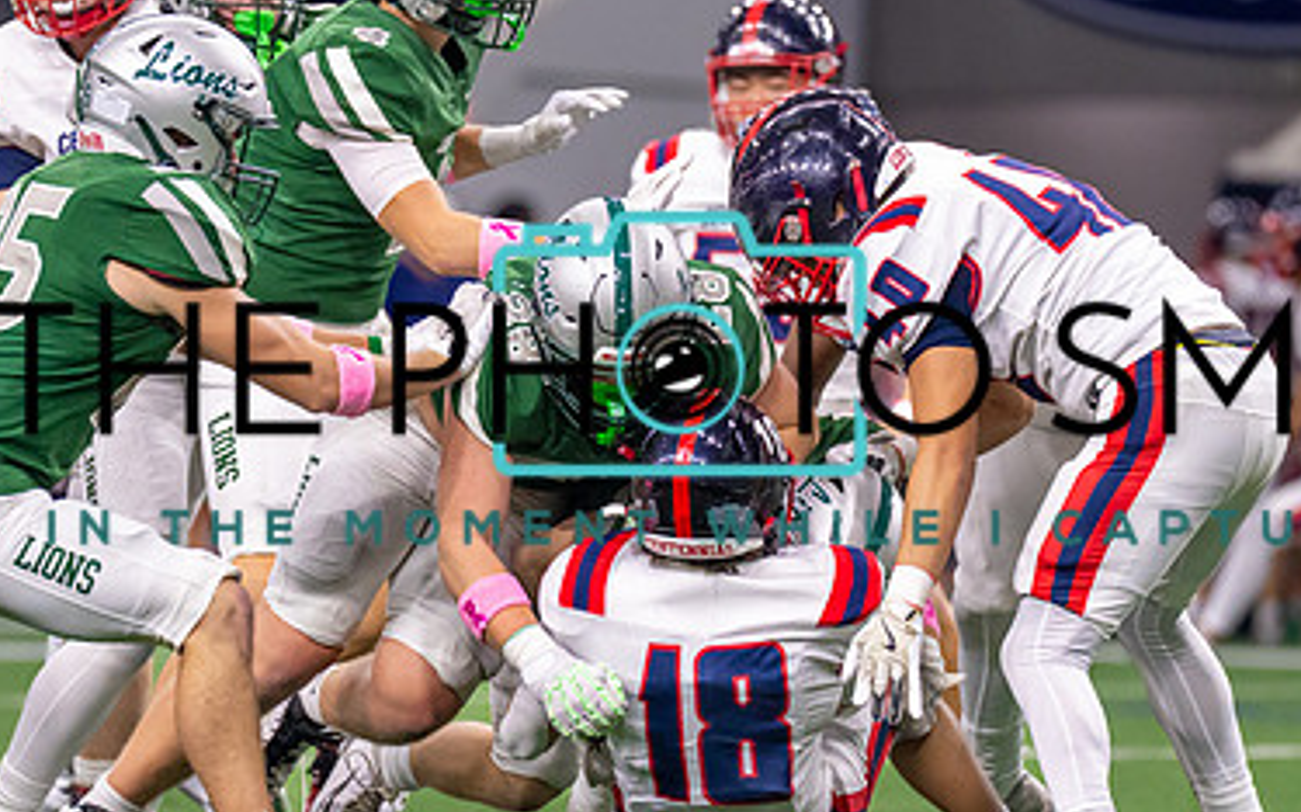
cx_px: 547
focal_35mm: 432
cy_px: 362
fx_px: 15310
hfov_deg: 4.9
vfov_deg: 3.0
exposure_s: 1/1000
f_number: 2.8
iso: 2500
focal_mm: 200
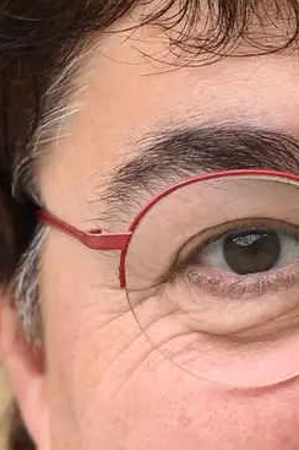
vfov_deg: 2.9
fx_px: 8861
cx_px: 378
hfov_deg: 1.9
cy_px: 690
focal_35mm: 710
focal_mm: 135
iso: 500
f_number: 3.5
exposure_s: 1/200
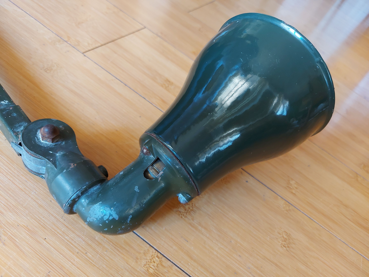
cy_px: 138
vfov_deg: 56.8
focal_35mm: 24
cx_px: 184
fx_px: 256
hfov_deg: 71.6
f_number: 1.8
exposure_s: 1/33
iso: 400
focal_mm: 5.23
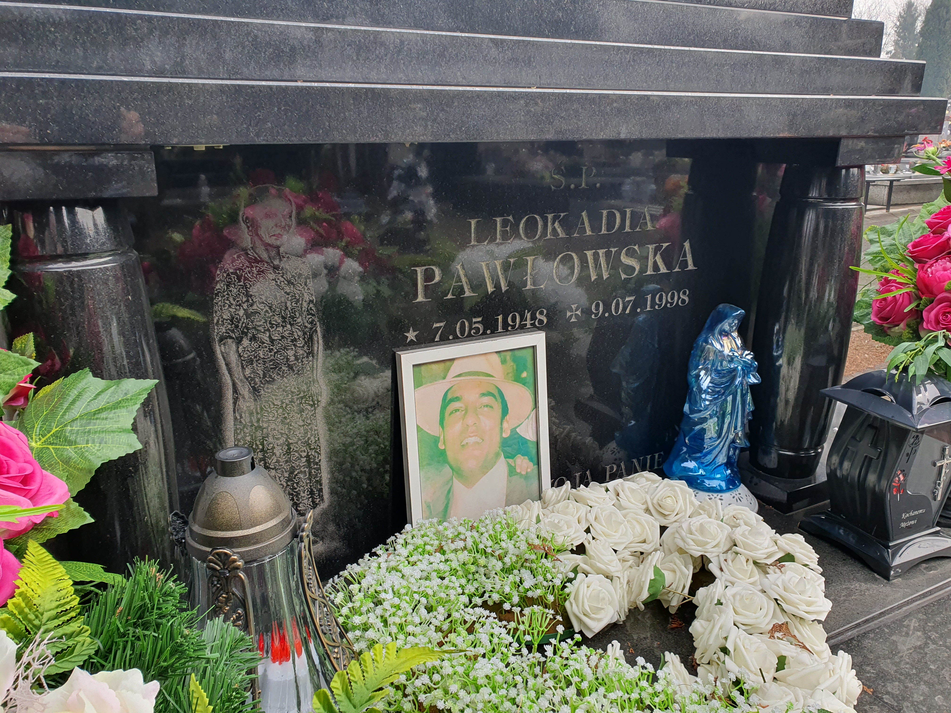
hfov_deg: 67.3
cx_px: 476
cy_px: 356
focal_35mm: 26
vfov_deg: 53.1
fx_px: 714
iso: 50
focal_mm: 4.32
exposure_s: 1/198
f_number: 2.4
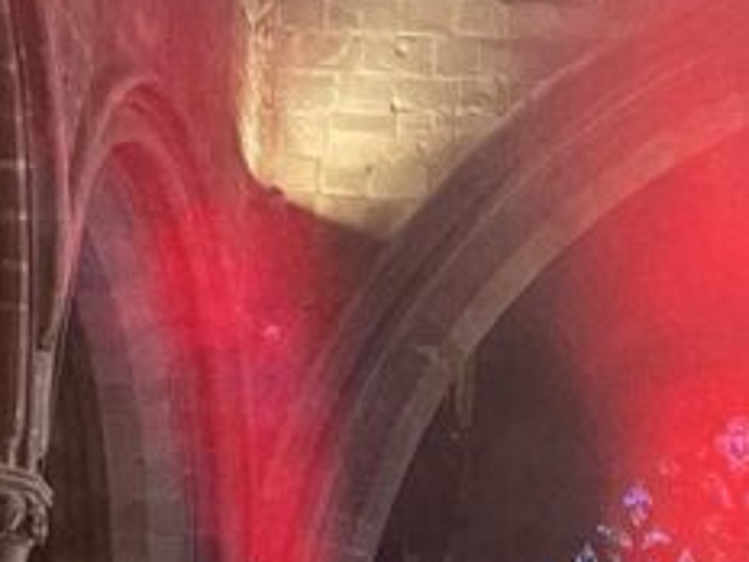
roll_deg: -0.1
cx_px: 1011
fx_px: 2488
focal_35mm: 115
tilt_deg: +10.4
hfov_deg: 16.1
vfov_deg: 12.3
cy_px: 814
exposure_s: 1/33
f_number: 1.6
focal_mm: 4.2
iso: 320
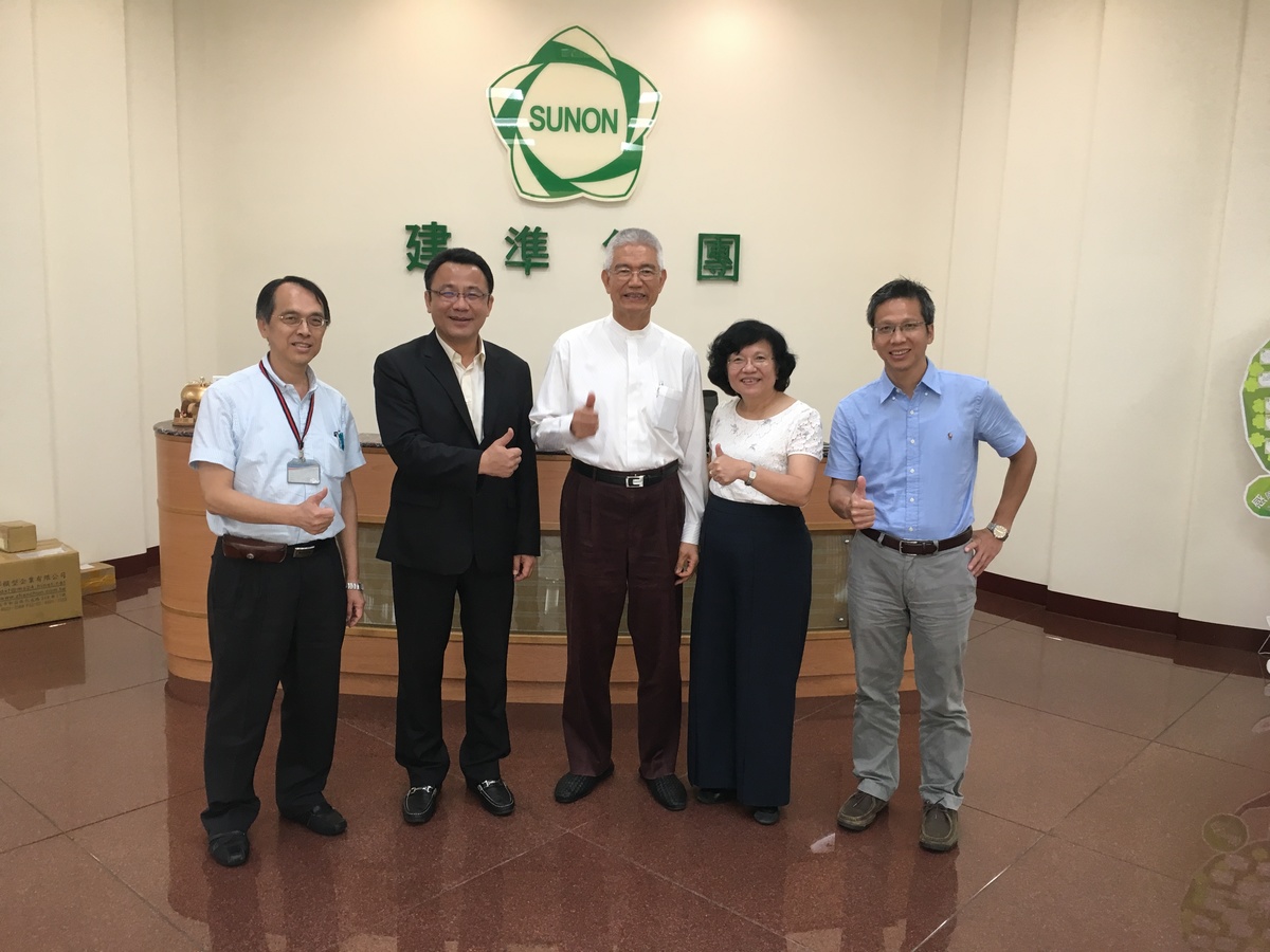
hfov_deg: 61.7
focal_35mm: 29
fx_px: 1064
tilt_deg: -8.3
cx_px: 635
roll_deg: -1.8
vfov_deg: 48.2
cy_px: 476
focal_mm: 4.15
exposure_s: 1/30
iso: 64
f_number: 2.2
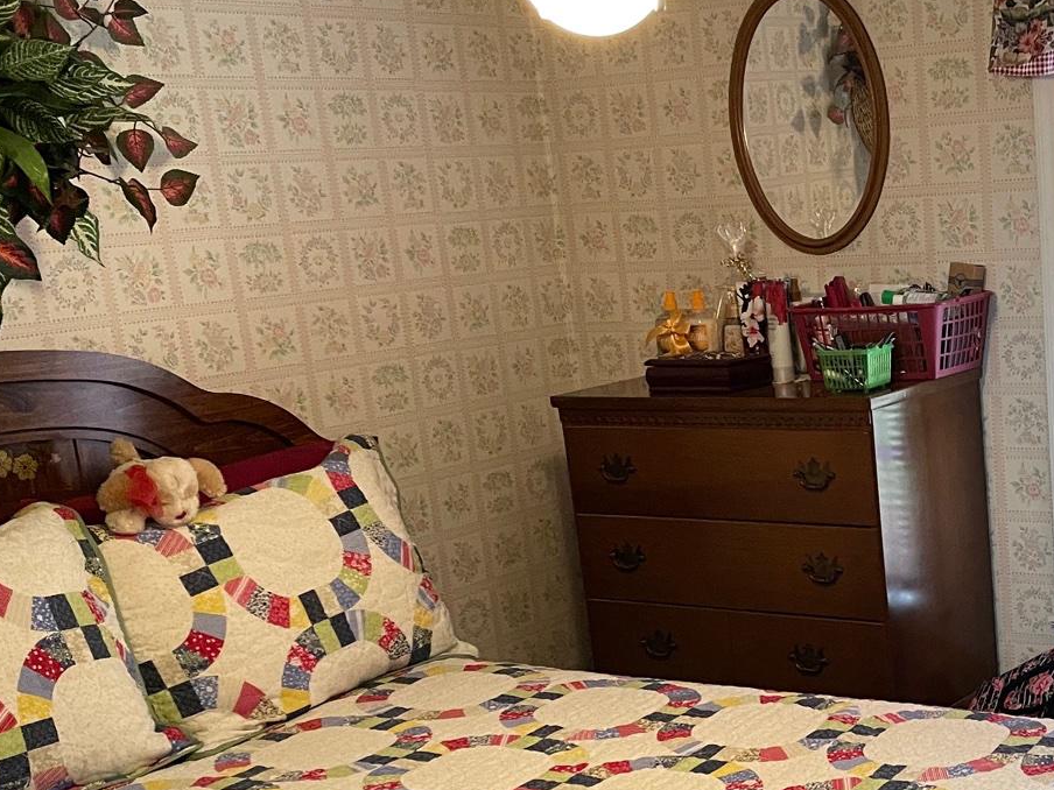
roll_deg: +4.0
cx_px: 899
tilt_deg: -16.1
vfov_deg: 24.6
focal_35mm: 58
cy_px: 682
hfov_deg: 32.0
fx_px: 1766
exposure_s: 1/60
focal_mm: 4.2
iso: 125
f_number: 1.6
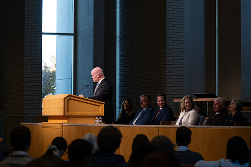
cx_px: 144
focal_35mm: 136
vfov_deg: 10.1
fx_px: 948
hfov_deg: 15.1
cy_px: 65
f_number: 3.2
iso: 320
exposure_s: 1/250
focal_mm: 99
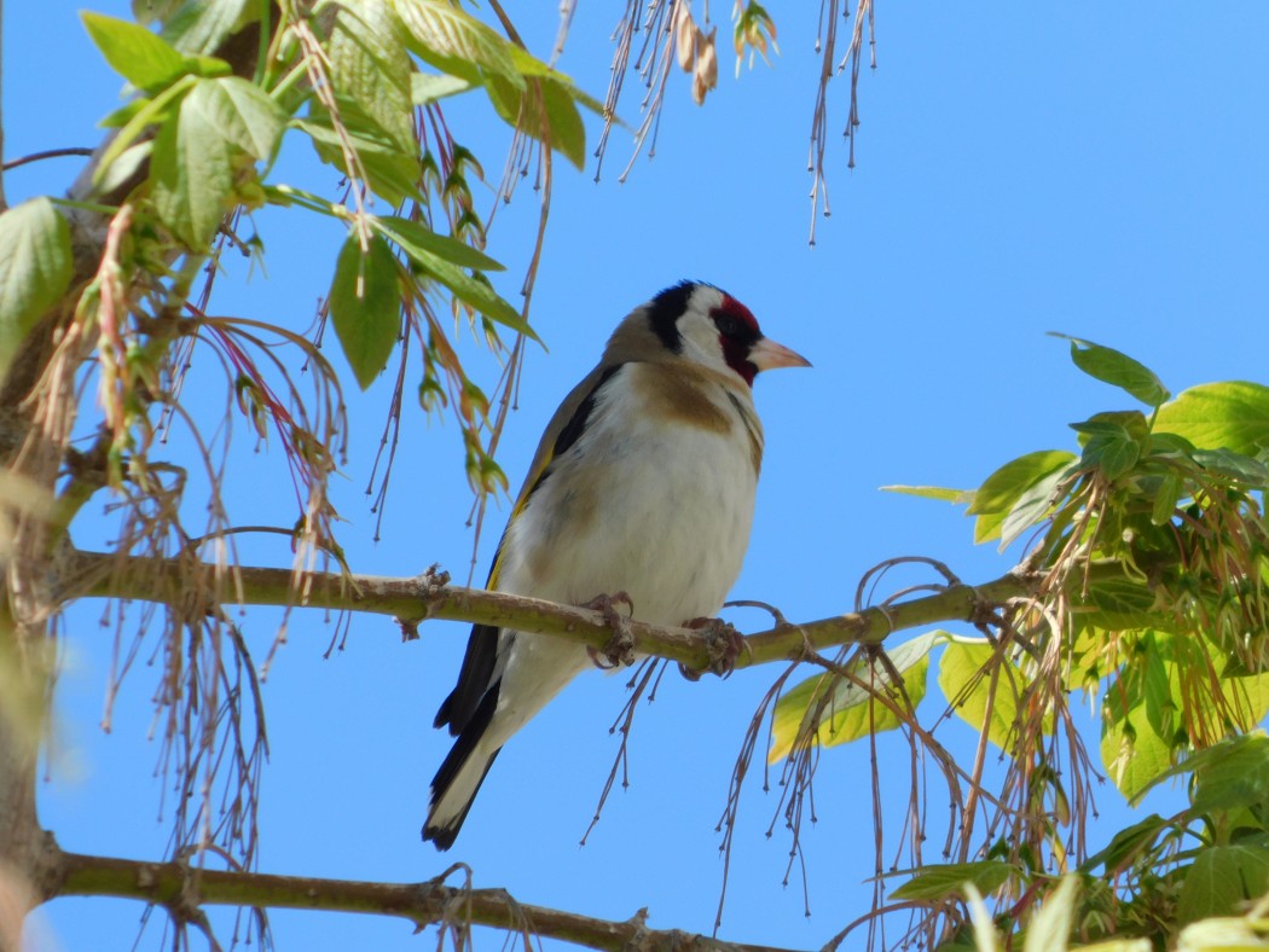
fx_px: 33514
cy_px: 476
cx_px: 634
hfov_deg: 2.2
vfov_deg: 1.6
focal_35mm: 914
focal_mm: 160
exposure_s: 1/250
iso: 125
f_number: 6.5
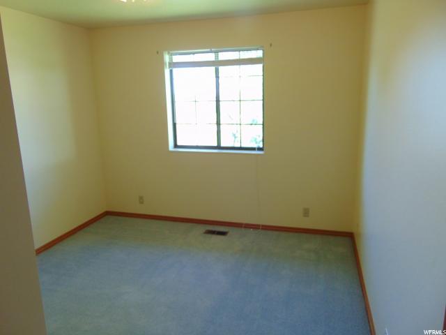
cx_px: 223
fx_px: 322
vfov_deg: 54.9
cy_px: 168
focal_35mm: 25
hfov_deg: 69.4
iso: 160
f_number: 3
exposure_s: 1/30
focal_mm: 4.5
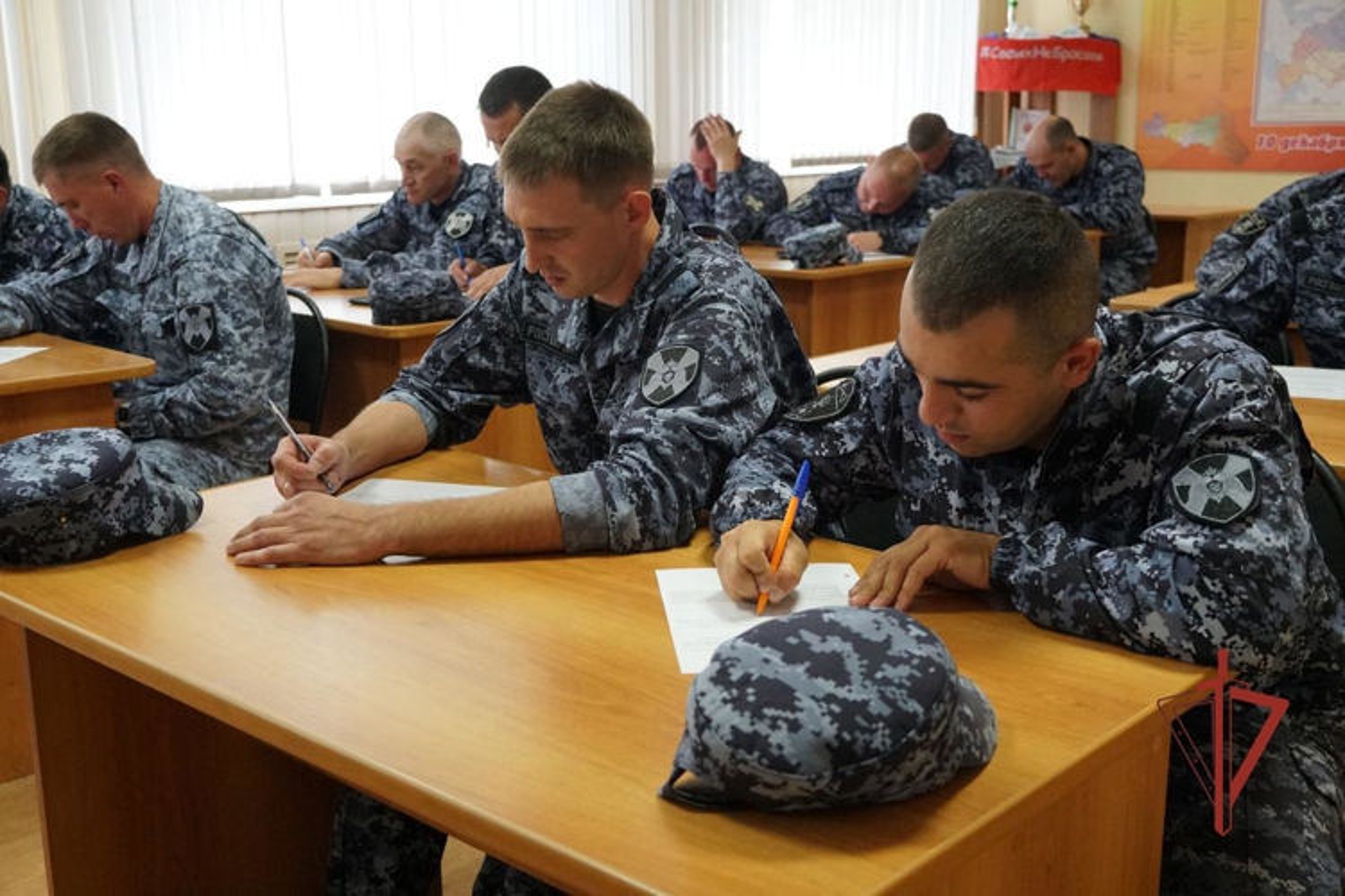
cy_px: 448
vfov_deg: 33.0
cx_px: 672
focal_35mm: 40
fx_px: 1513
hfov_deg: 47.9
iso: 3200
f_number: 4.5
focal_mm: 27
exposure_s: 1/160
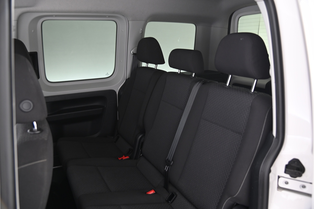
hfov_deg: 60.3
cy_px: 104
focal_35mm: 31
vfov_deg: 42.3
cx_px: 157
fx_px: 270
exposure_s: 1/6
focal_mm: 31
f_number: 4
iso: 1000
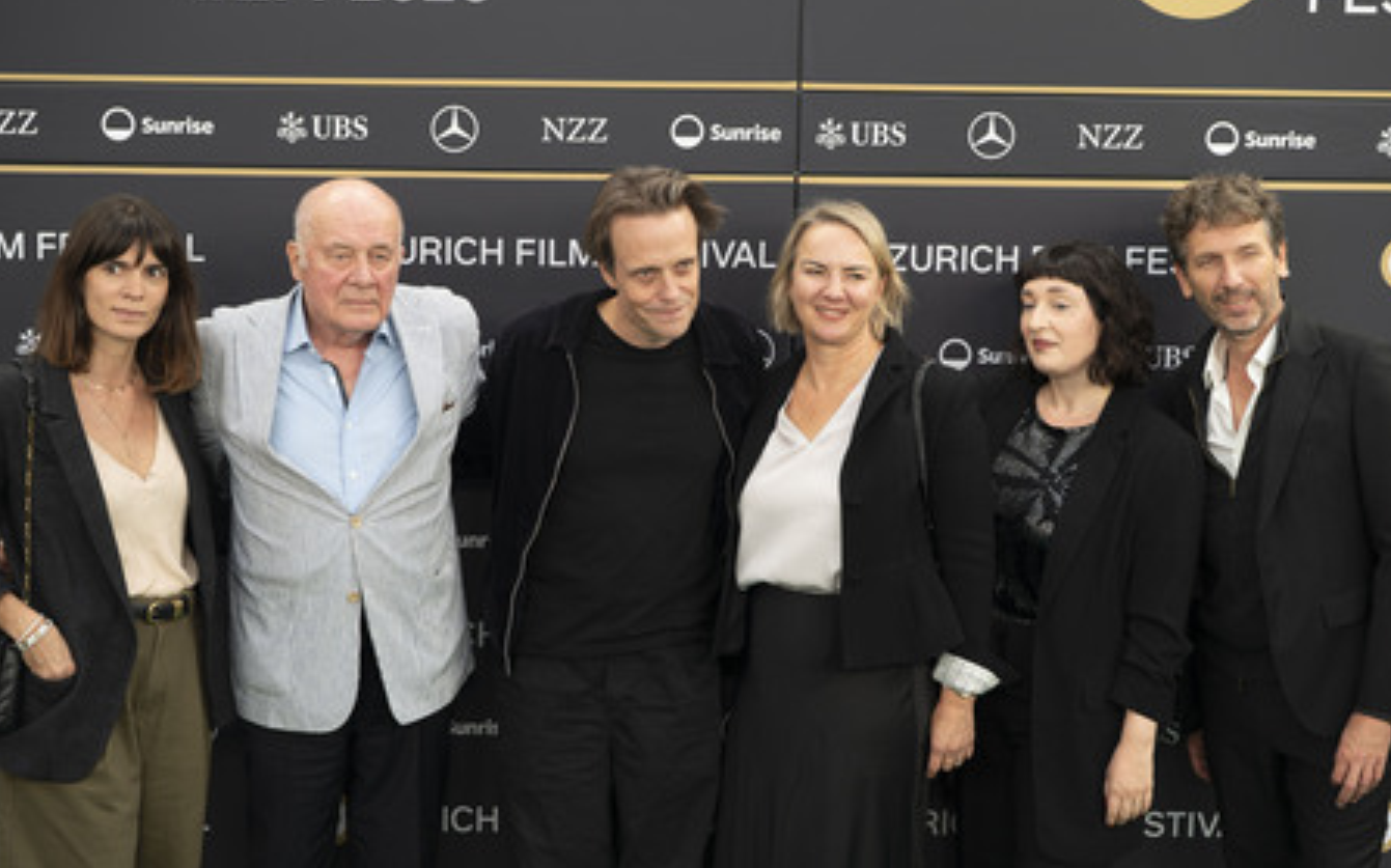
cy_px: 423
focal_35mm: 72
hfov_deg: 28.6
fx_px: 2728
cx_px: 696
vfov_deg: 18.1
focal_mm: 70
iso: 400
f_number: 4.5
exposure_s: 1/200
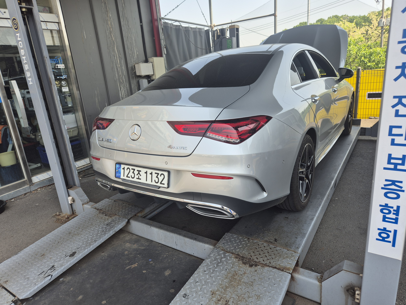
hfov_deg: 73.9
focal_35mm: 23
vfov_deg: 58.9
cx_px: 203
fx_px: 270
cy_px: 152
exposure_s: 1/594
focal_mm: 5.4
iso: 25
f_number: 1.8
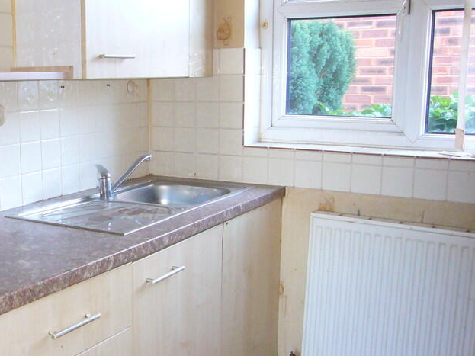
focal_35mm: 46
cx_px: 89
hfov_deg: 39.5
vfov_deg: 31.5
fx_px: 631
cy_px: 193
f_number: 2.8
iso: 320
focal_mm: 4.6
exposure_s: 1/30
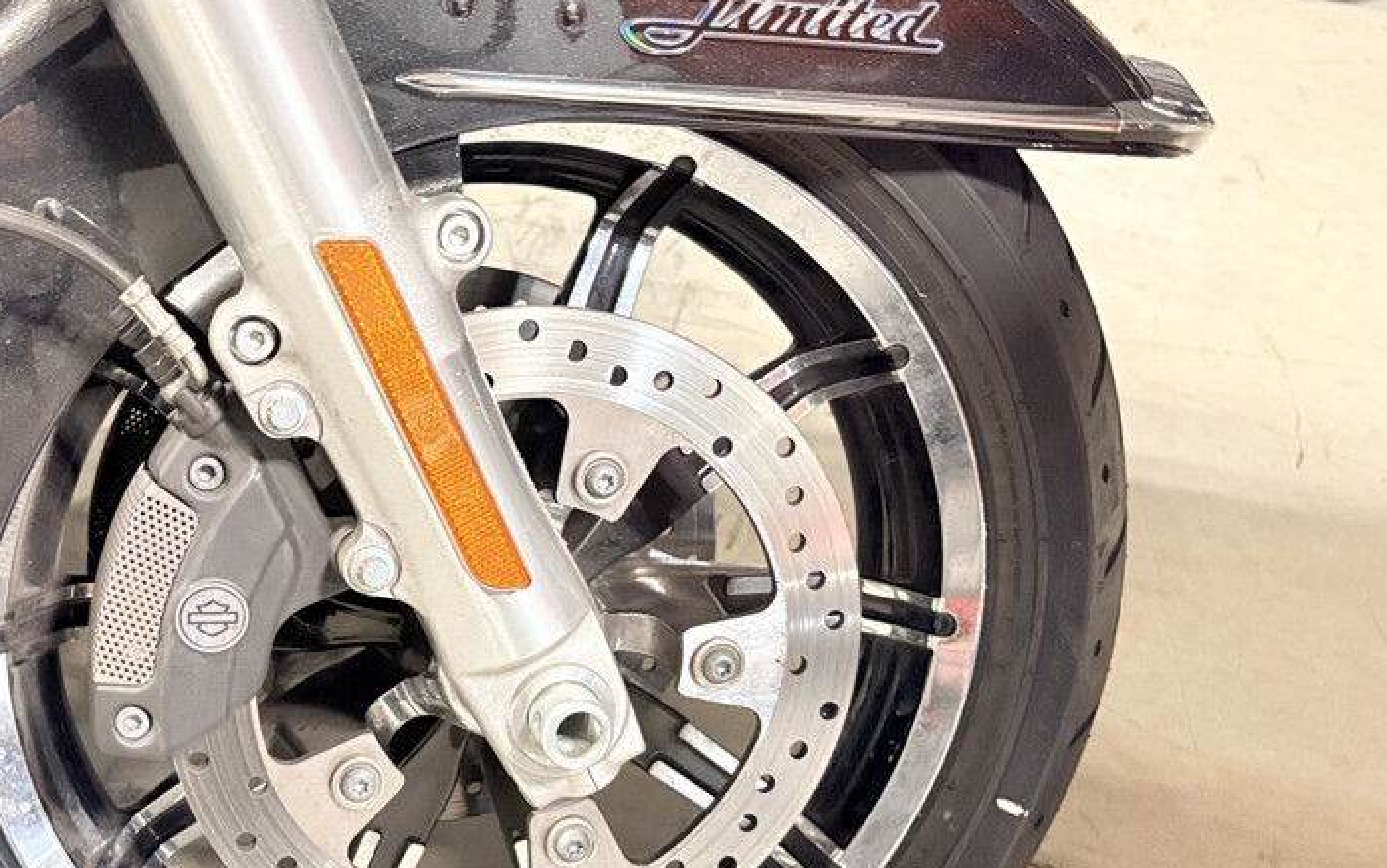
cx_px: 401
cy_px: 527
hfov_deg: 46.0
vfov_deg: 30.5
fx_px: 1588
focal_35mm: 42
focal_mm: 5.96
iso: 500
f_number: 1.6
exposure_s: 1/42
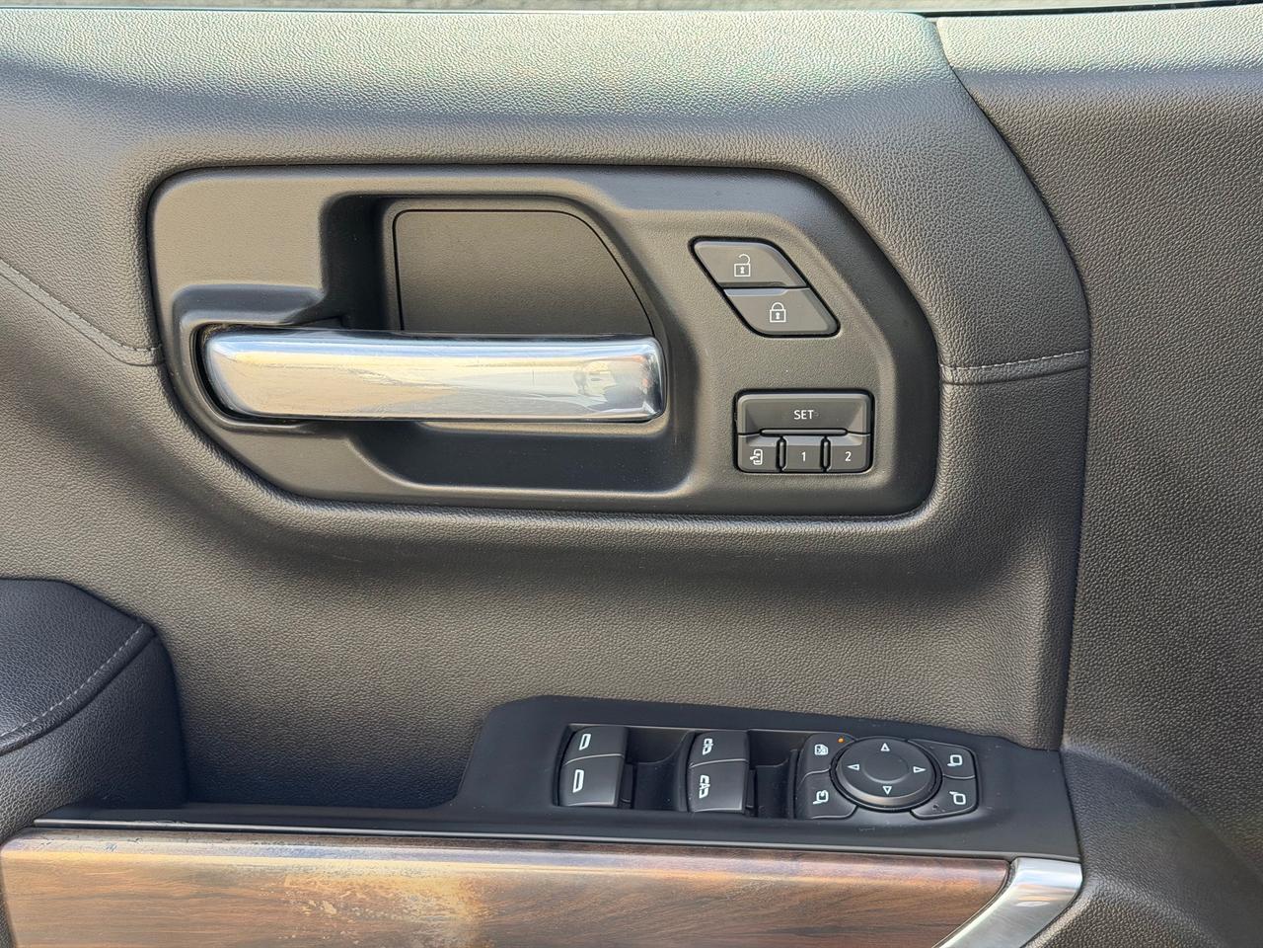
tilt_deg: -27.7
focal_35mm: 48
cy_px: 474
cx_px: 632
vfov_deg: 30.3
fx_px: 1751
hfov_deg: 39.7
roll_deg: +3.8
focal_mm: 6.76
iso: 64
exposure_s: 1/271
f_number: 1.78
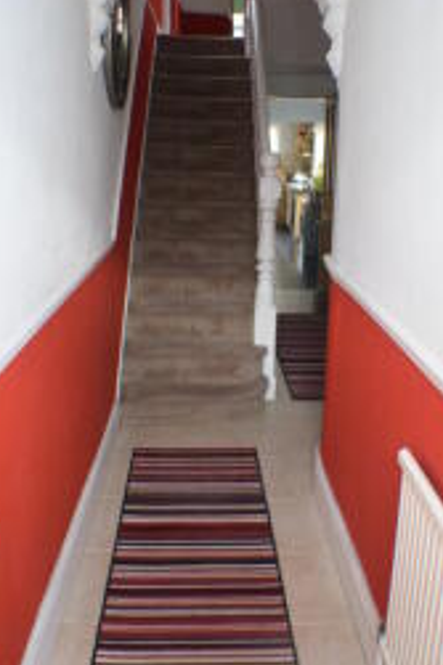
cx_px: 237
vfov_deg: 41.9
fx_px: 869
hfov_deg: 28.6
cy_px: 290
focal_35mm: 47
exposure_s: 1/60
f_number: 3.5
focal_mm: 18
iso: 1100
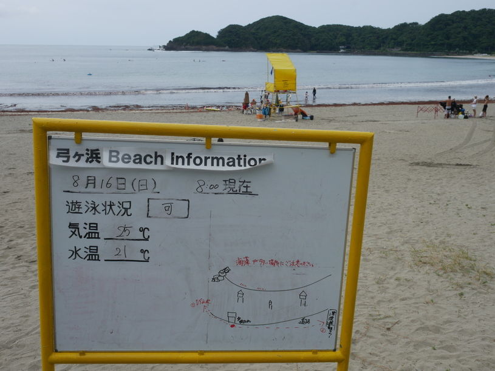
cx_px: 248
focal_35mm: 34
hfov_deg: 53.9
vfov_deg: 41.8
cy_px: 186
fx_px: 486
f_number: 8
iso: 200
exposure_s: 1/500
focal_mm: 17
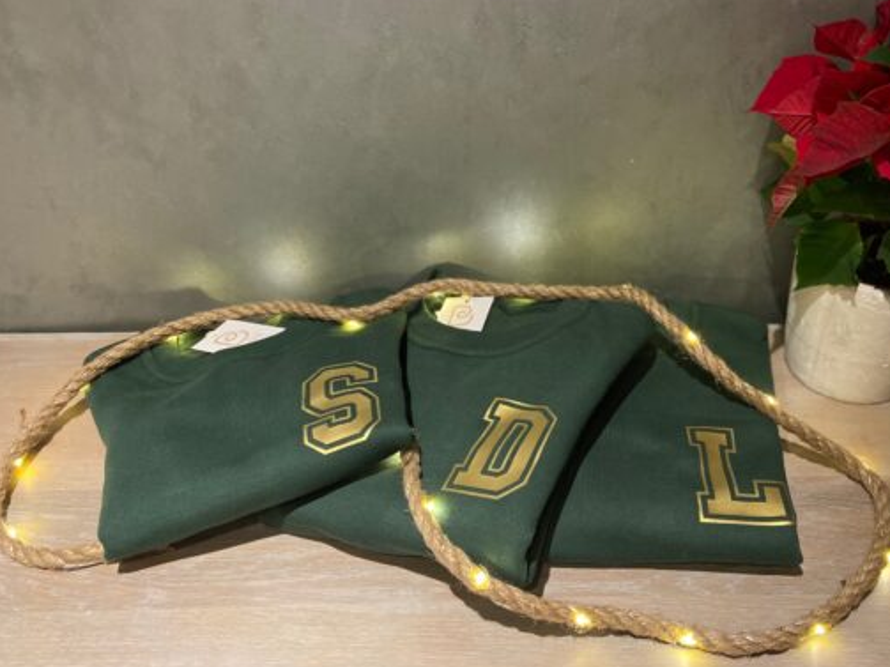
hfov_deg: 58.1
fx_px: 797
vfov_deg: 45.4
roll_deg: -1.2
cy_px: 313
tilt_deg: -35.6
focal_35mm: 31
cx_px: 513
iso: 640
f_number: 1.8
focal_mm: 4.25
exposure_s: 1/33
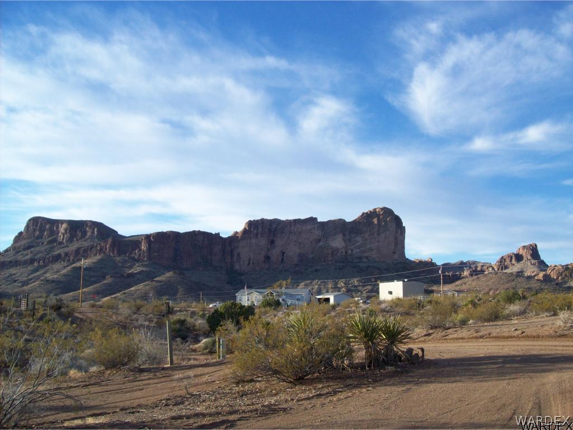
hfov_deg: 51.4
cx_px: 286
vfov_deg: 39.7
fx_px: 596
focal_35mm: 36
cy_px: 215
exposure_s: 1/305
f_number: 4.8
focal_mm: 6
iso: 80
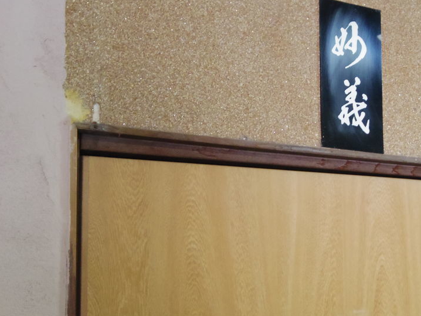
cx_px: 296
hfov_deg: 28.7
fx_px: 815
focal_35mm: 67
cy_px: 191
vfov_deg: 21.9
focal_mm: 8.5
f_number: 1.9
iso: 1250
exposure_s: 1/60
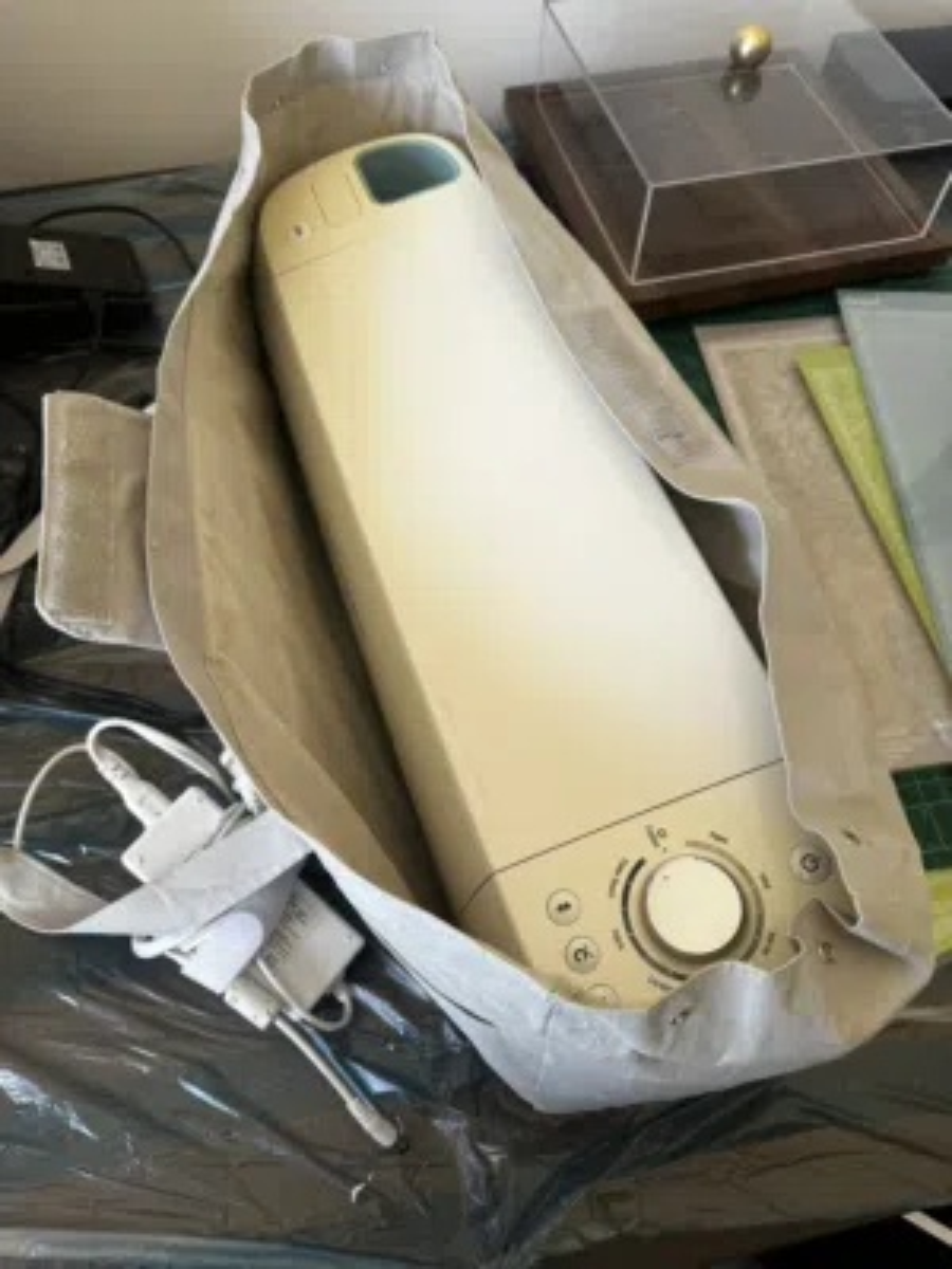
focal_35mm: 24
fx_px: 880
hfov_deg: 56.8
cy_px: 634
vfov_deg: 71.6
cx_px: 476
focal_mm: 6.86
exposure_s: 1/121
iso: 160
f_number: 1.78
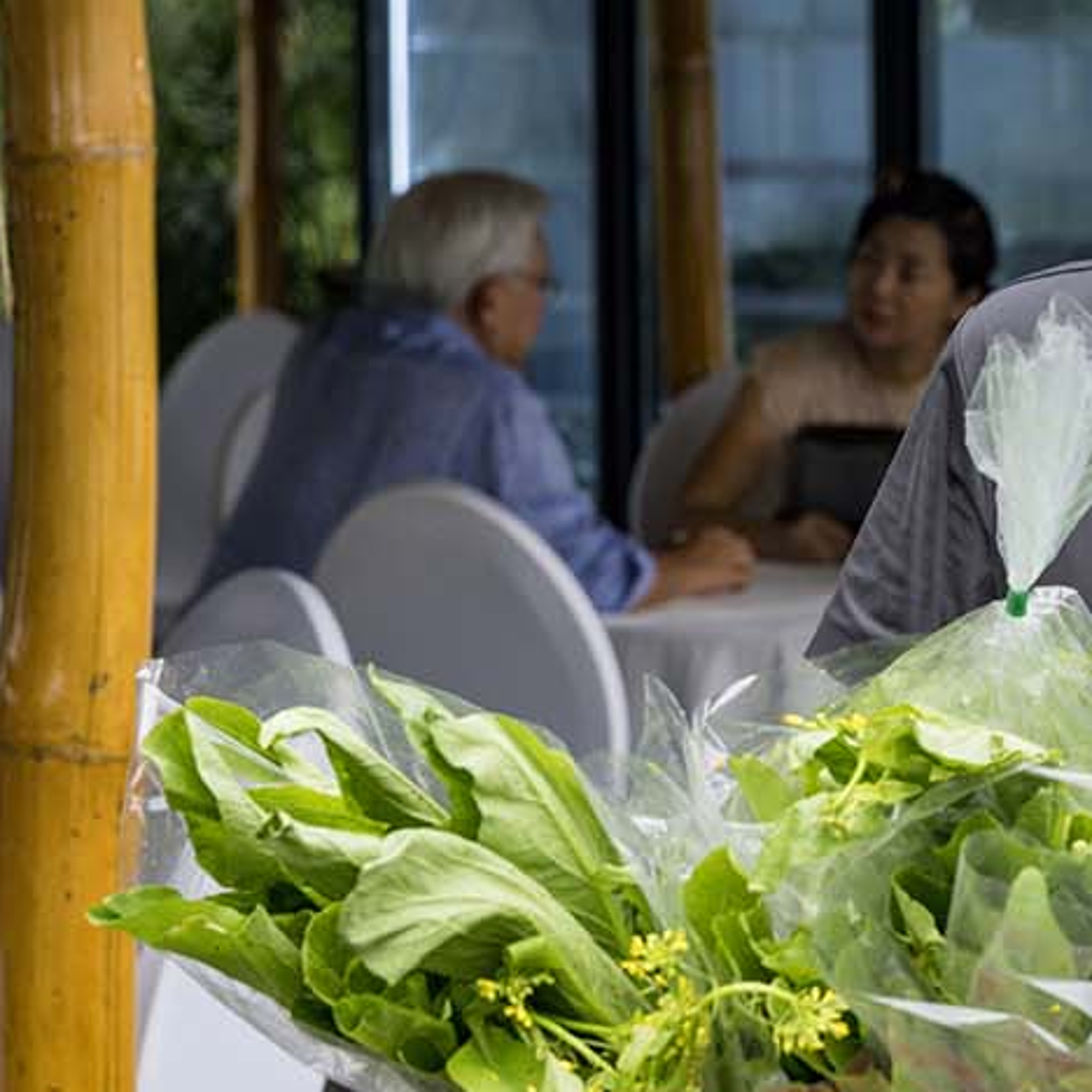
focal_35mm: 183
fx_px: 6531
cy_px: 707
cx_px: 1059
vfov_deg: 9.6
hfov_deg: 9.5
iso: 320
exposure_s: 1/250
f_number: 6.3
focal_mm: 70
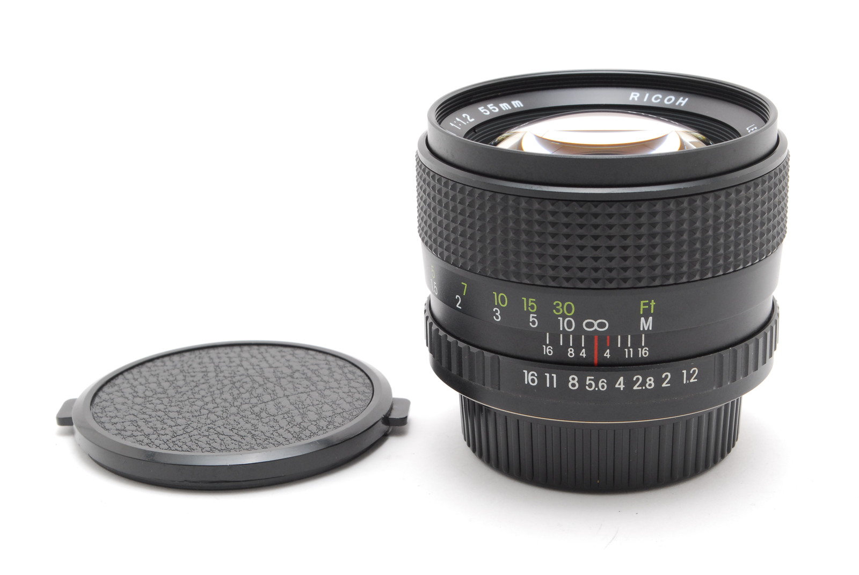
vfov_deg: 16.6
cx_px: 430
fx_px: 1971
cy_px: 288
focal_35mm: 82
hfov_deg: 24.6
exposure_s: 1/100
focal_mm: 55
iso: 400
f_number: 16
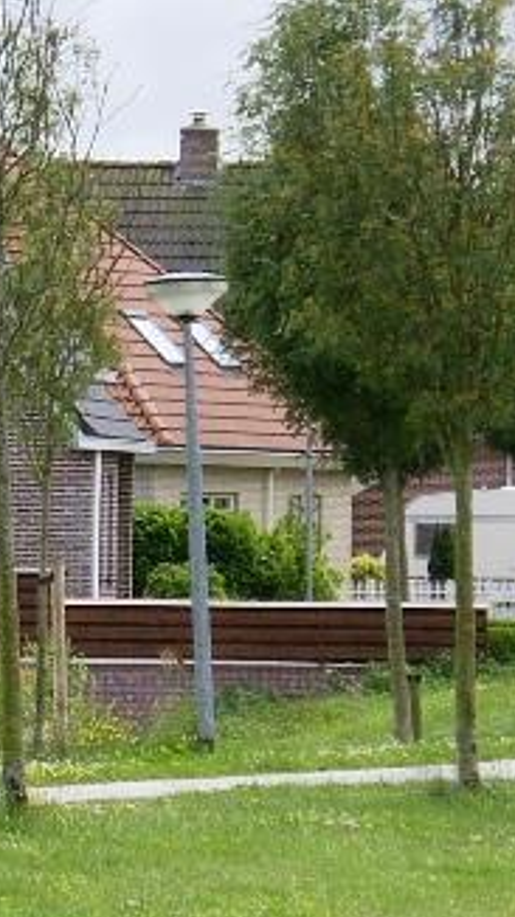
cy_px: 309
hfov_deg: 5.0
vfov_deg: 8.9
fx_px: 5884
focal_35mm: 242
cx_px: -90
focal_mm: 23.7
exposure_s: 1/160
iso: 64
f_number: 5.4
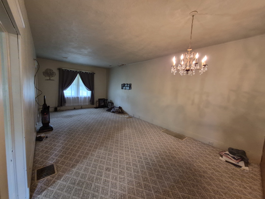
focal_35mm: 13
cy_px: 100
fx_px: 100
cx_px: 132
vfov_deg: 89.9
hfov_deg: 106.2
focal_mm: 1.74
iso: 640
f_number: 2.2
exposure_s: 1/60
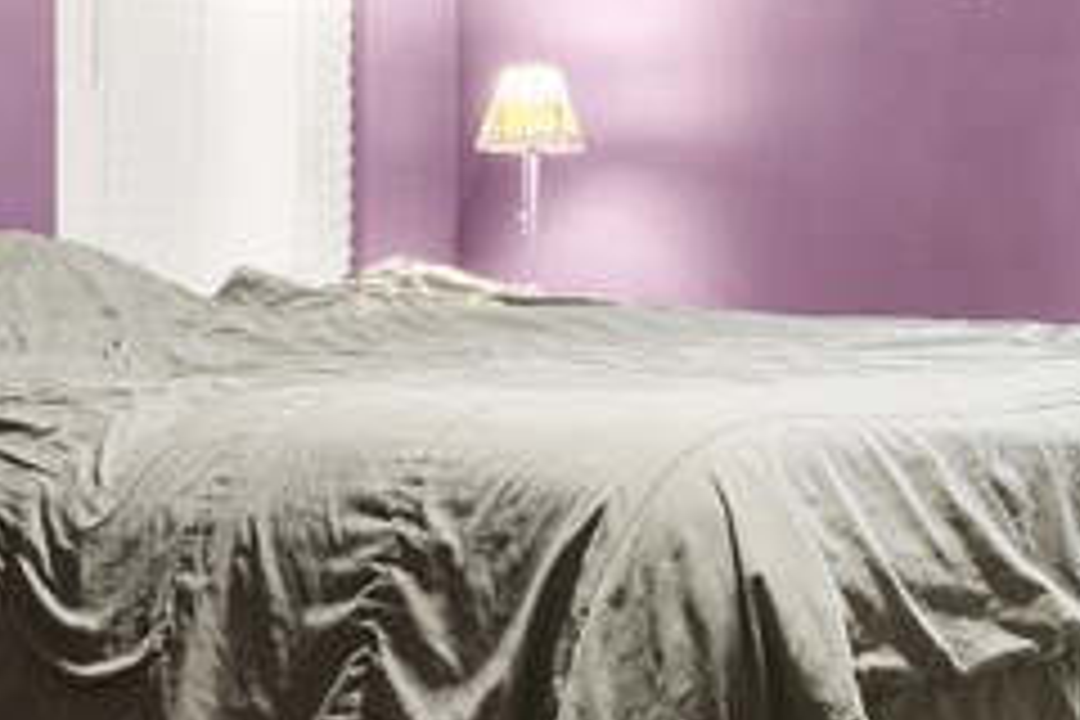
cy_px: 243
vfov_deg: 20.0
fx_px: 2040
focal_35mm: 68
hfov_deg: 29.4
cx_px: 747
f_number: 5.6
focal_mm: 10
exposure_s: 1/5
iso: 400
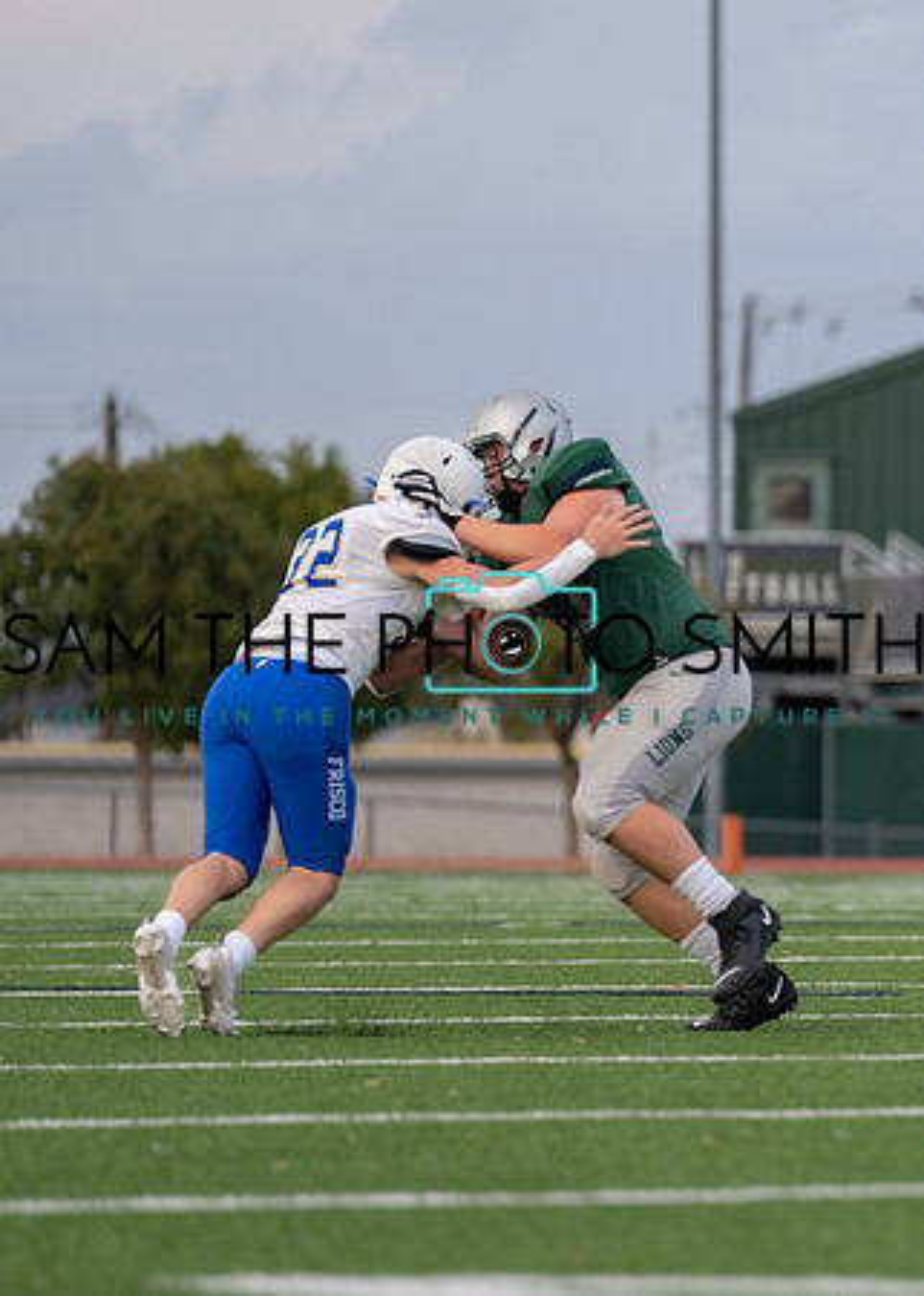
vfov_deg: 5.2
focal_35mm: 385
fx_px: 14153
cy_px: 642
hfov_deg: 3.7
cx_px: 1273
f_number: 2.8
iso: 250
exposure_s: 1/1250
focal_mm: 200
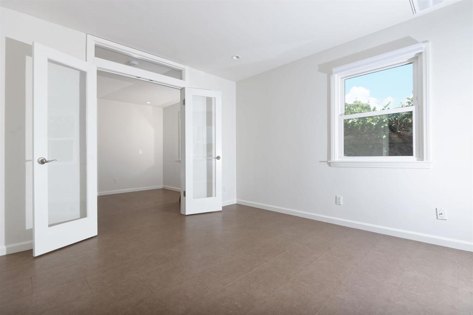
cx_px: 236
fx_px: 210
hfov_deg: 96.7
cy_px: 158
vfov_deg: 73.8
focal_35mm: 16
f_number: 5.6
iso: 200
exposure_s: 1/250
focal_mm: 16
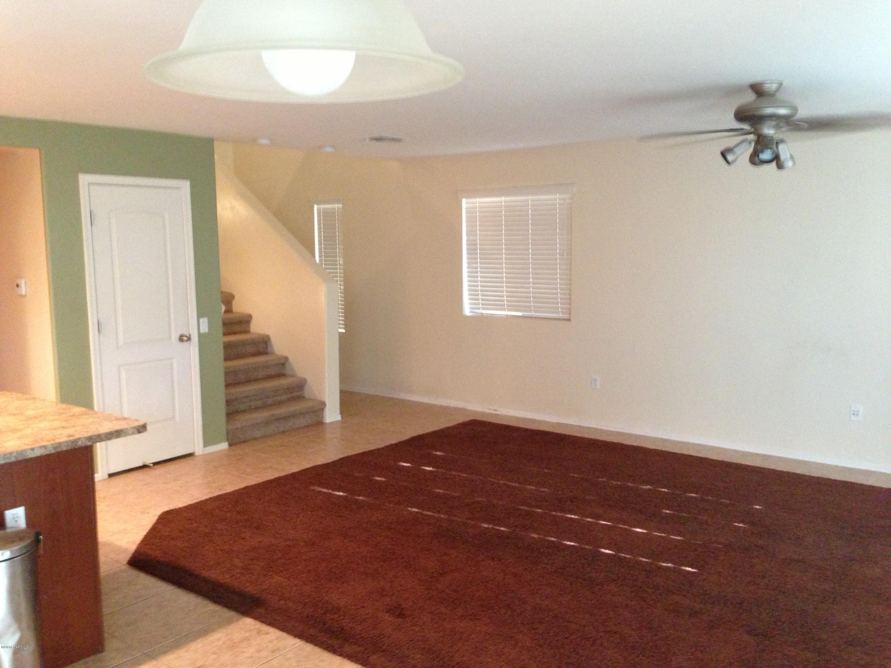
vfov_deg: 42.9
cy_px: 334
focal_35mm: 33
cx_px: 446
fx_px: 849
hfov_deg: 55.4
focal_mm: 4.13
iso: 400
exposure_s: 1/20
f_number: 2.4
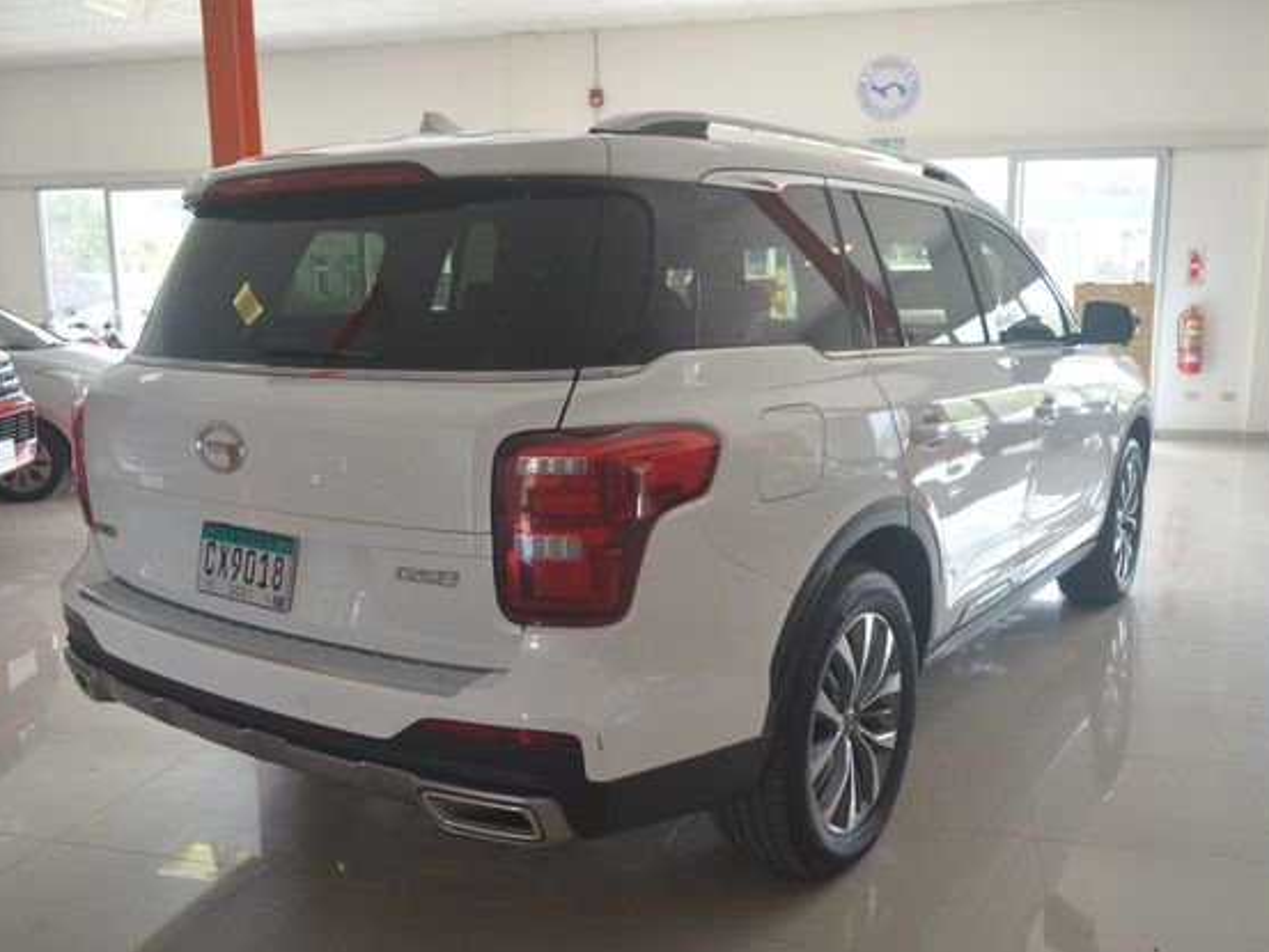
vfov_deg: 46.8
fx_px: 1100
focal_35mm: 30
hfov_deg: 60.0
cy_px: 484
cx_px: 640
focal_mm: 18
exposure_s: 1/160
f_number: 3.5
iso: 500
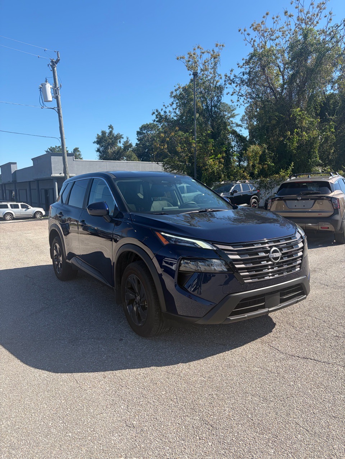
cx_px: 172
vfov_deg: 67.3
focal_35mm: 26
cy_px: 230
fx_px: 346
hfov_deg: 53.1
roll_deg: +0.4
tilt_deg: -6.4
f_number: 1.6
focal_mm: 5.96
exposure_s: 1/2283
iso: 50
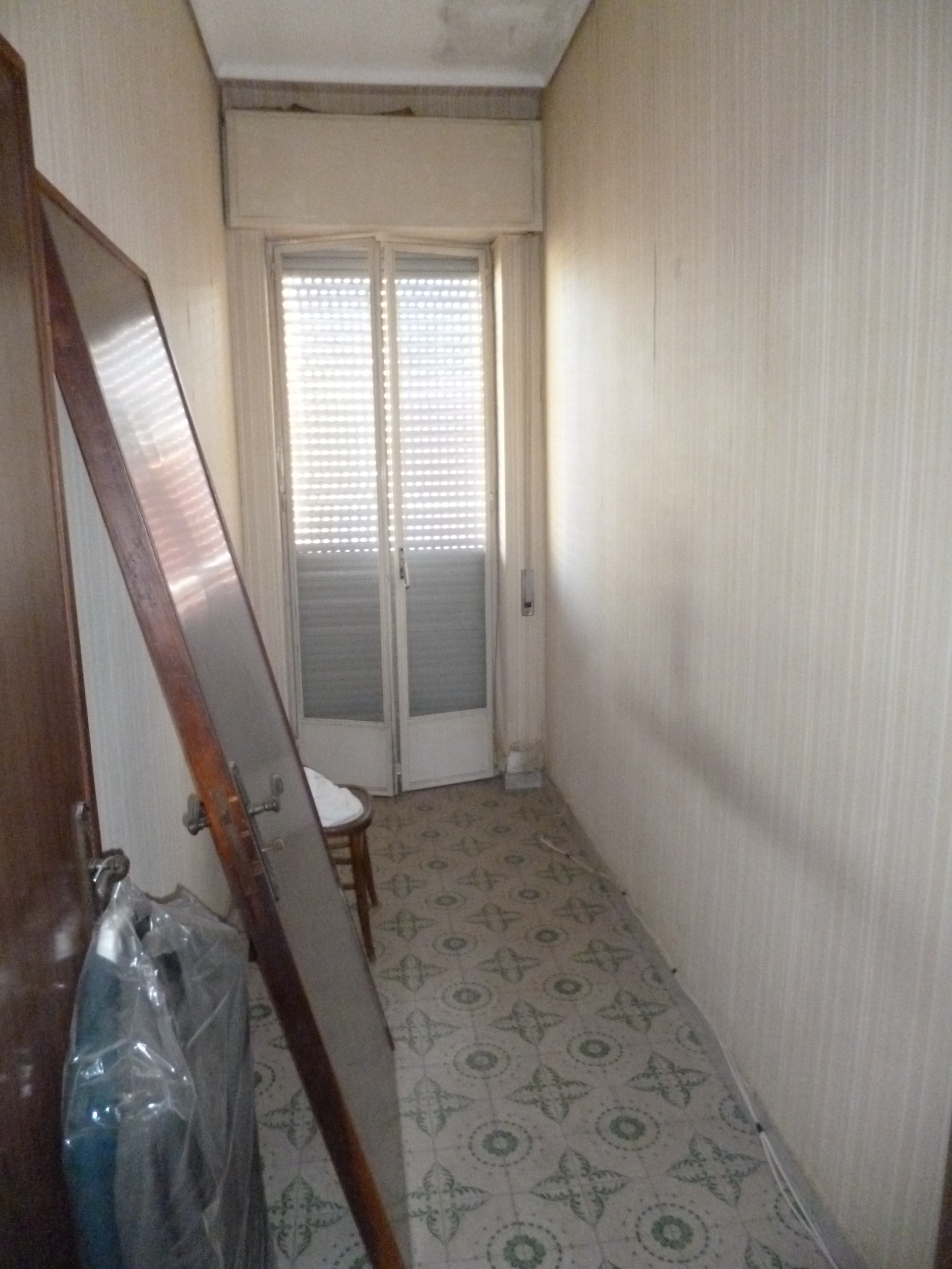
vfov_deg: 71.6
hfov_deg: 56.8
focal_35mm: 24
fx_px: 880
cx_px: 476
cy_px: 634
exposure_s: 1/13
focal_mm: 4.3
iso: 800
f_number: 2.5
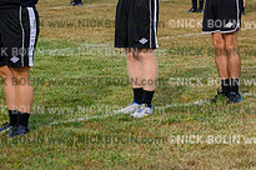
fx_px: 1406
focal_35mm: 198
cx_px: 263
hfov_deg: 10.3
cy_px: -64
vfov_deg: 6.8
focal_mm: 70
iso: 200
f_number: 4.5
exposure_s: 1/800
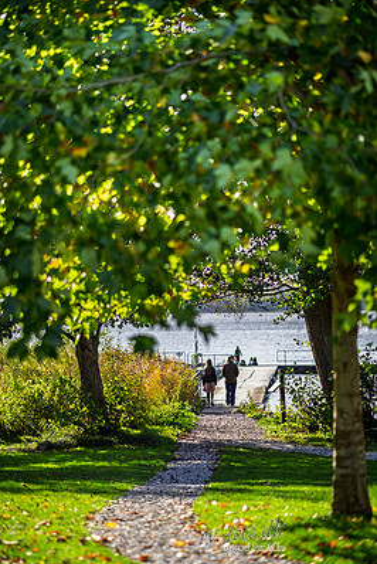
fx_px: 1505
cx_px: 166
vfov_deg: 21.2
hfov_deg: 14.3
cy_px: 286
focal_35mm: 96
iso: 64
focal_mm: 85
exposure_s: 1/2000
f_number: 1.4
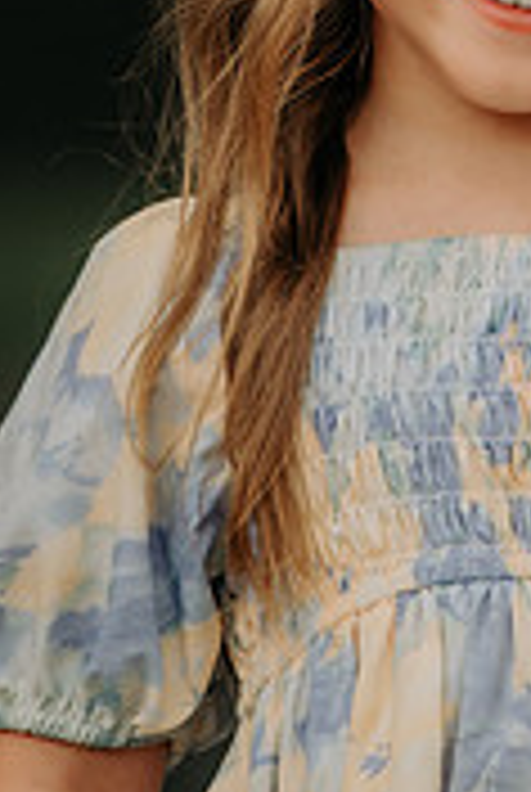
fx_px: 16858
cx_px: 598
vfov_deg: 2.7
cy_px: -166
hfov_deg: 1.8
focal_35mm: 765
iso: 200
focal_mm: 200
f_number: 2.8
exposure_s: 1/320
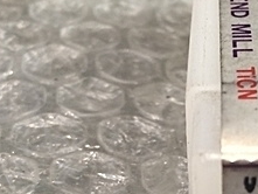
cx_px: 226
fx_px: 626
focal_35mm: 84
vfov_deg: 16.9
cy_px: 222
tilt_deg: -42.8
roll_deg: -1.1
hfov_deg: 22.8
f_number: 2.2
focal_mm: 4.15
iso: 100
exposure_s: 1/30
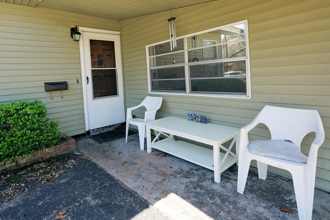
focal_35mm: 20
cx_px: 137
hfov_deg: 83.3
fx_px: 183
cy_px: 84
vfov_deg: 61.2
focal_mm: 10
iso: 100
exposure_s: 1/100
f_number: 5
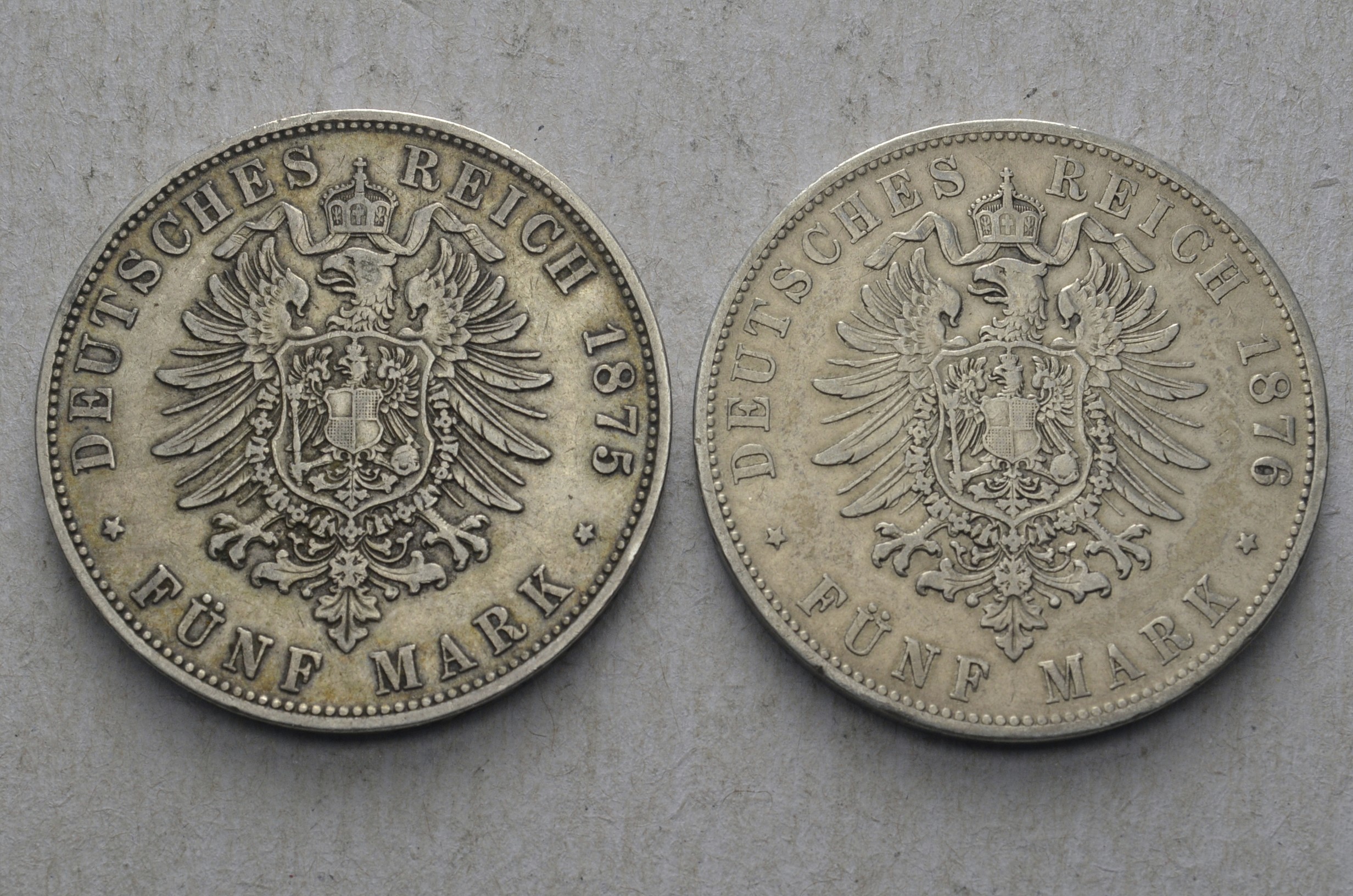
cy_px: 448
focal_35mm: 82
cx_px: 676
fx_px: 3094
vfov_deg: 16.5
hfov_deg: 24.7
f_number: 14
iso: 400
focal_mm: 55
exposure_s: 1/250
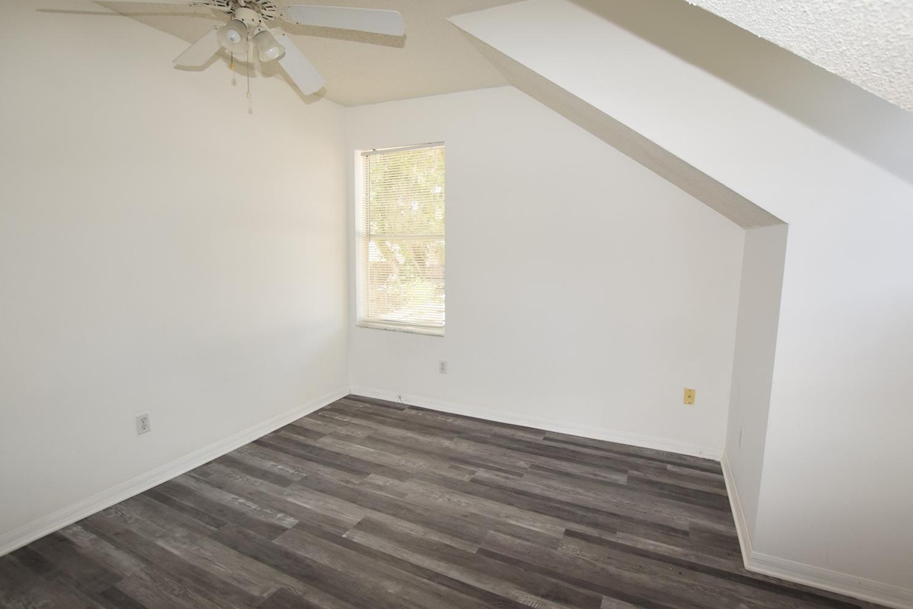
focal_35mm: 16
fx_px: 406
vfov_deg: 73.7
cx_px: 483
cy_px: 297
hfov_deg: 96.6
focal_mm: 10
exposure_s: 1/125
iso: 500
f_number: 5.6
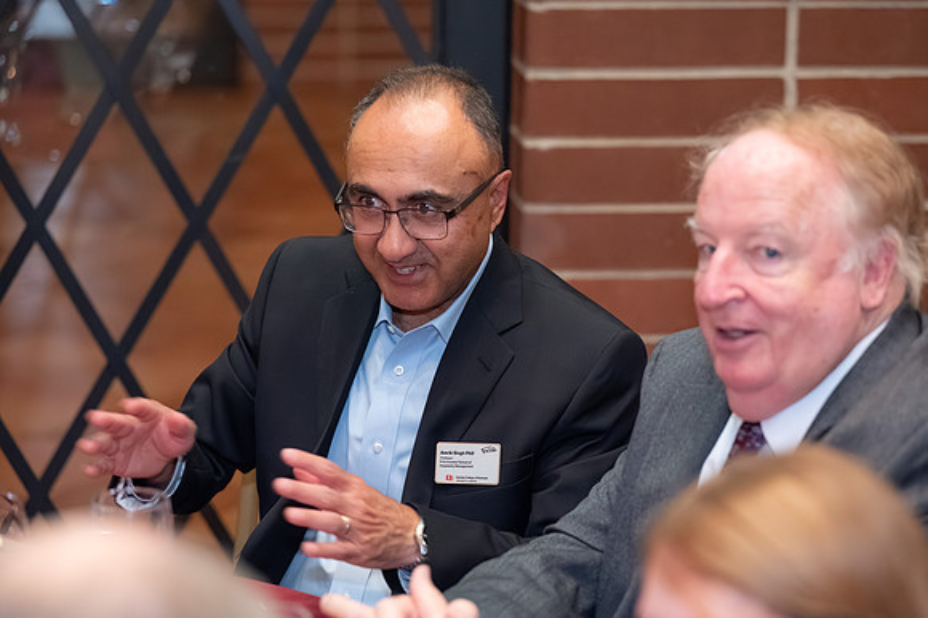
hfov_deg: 18.6
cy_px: 309
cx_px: 464
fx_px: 2834
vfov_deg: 12.4
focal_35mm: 110
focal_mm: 110
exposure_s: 1/160
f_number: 3.2
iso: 8000
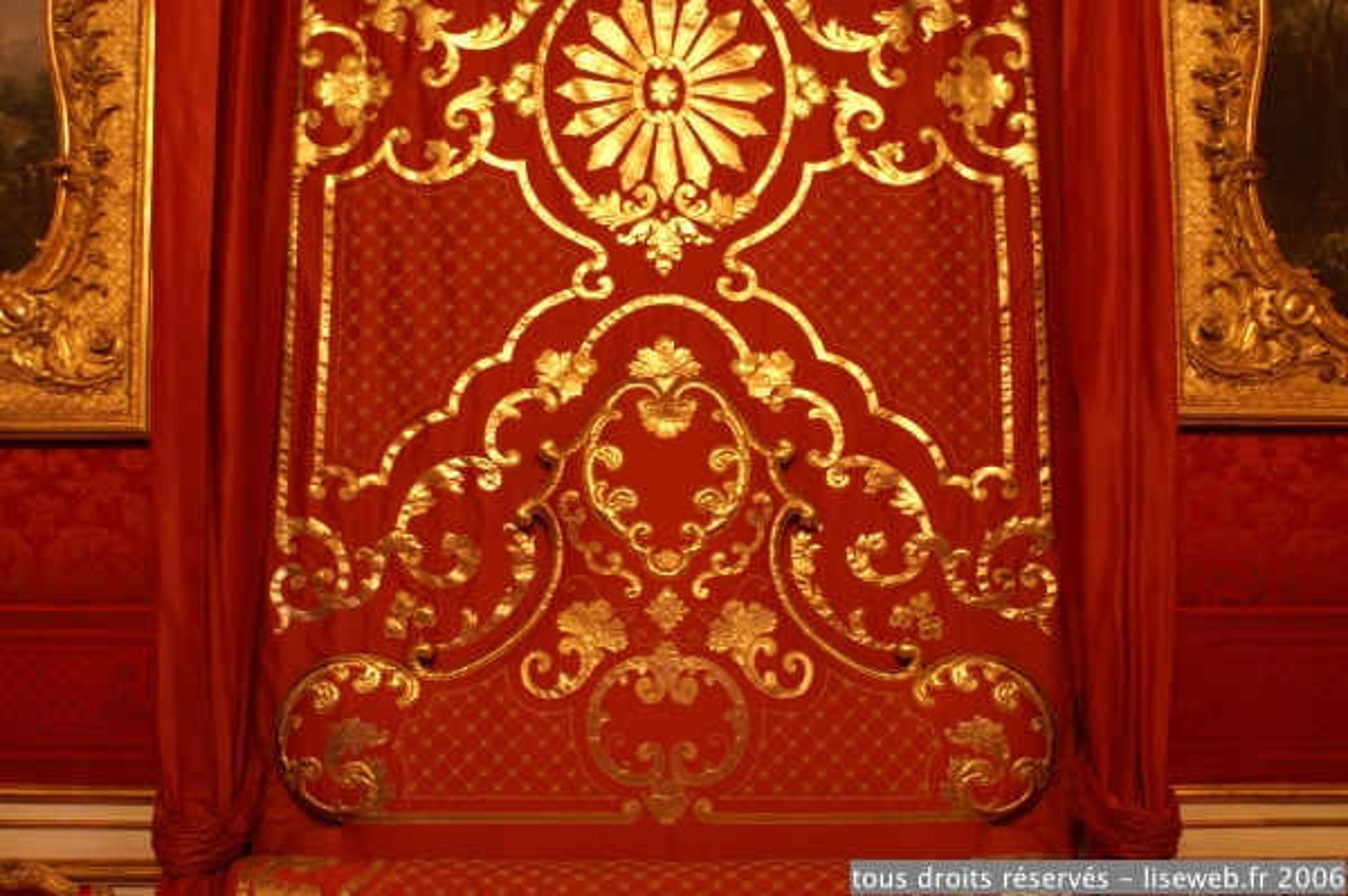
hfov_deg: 46.4
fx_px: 1571
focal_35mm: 42
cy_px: 448
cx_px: 674
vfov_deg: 31.8
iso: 800
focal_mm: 28
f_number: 4.5
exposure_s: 1/4
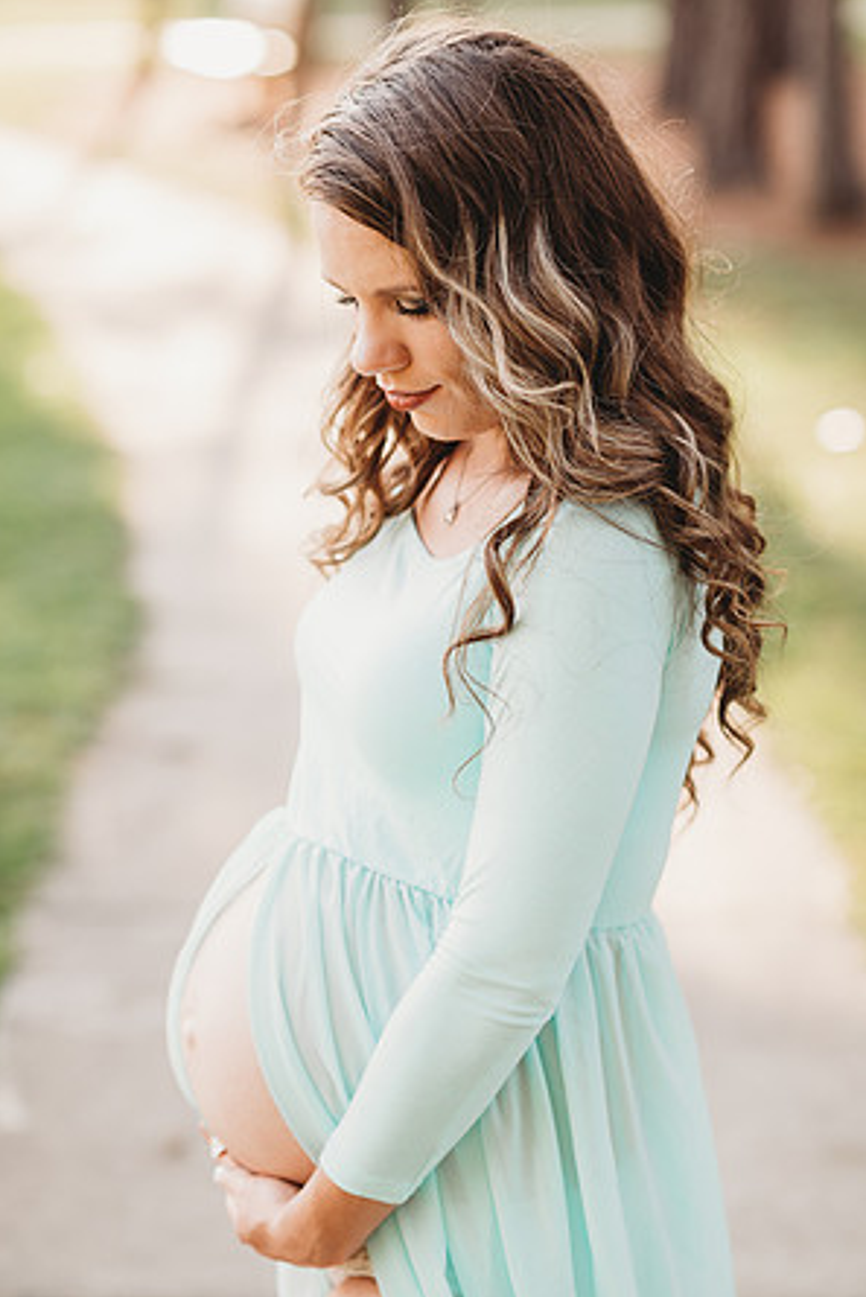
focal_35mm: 86
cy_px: 650
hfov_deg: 15.9
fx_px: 3101
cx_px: 432
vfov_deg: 23.6
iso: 160
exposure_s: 1/320
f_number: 2.5
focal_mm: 85
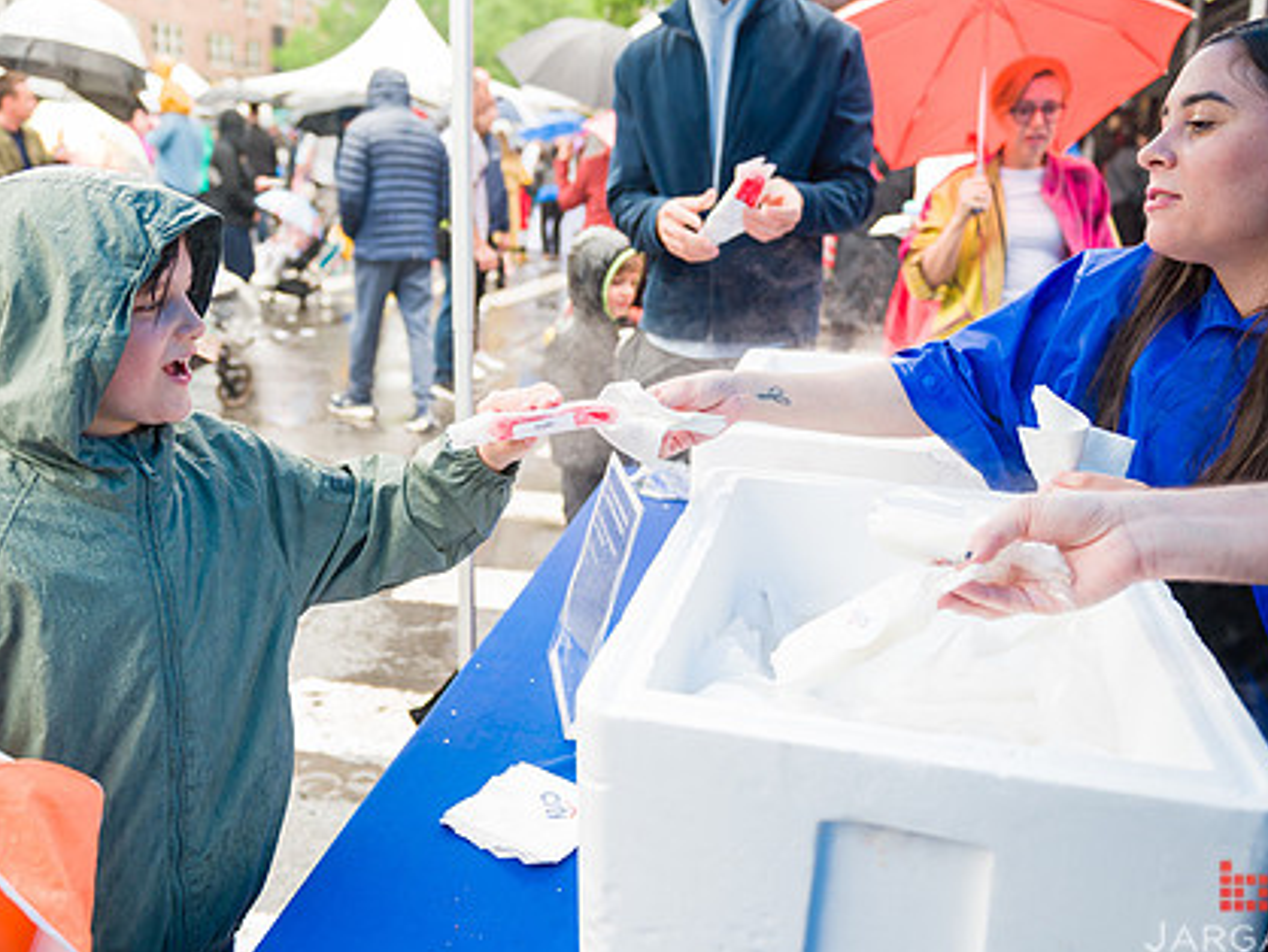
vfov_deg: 44.2
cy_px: 434
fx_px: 1173
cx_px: 555
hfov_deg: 56.6
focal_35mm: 32
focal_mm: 24
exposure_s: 1/320
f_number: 3.2
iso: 400
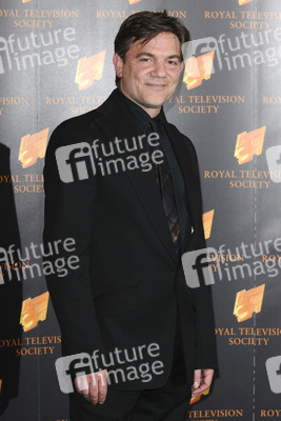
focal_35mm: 120
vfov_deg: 17.1
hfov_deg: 11.4
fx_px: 1404
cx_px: 140
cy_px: 210
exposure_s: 1/160
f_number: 4.5
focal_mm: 80
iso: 400
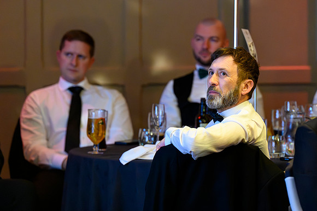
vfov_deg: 5.9
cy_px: 90
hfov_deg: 8.8
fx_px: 2052
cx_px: 181
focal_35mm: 233
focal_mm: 200
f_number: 4
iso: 18000
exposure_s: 1/200
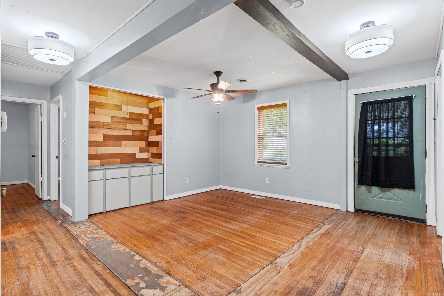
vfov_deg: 67.4
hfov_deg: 90.0
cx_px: 222
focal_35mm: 18
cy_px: 148
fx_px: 222
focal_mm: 12
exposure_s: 1
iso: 250
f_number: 9
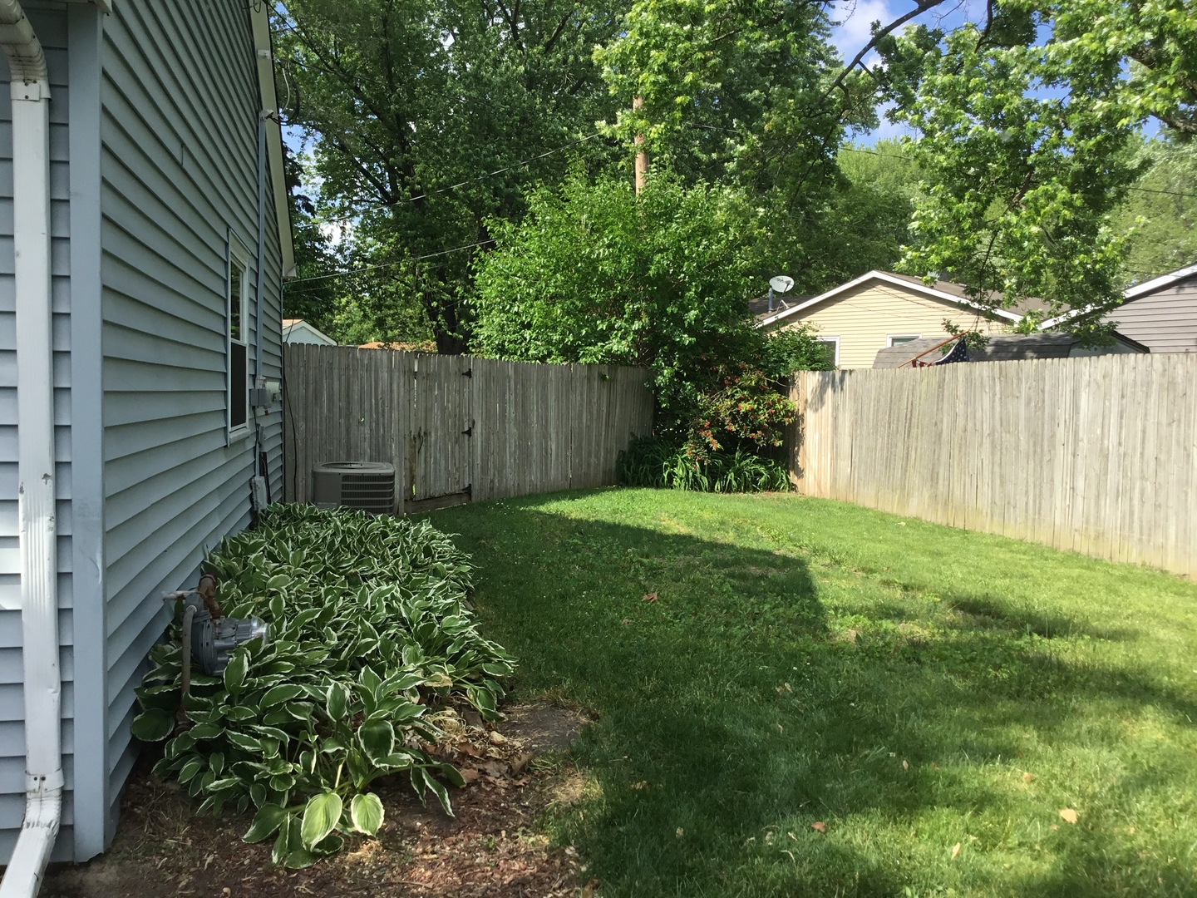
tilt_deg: -3.9
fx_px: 1072
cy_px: 449
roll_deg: -1.0
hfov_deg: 58.4
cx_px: 598
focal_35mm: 31
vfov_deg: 45.4
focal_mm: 3.3
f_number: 2.4
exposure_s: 1/604
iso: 25
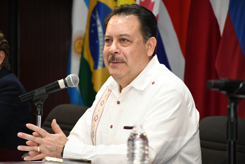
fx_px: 1429
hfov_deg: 9.8
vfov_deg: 6.5
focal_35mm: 210
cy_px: 82
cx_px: 122
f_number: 6.3
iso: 3200
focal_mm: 140
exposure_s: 1/125
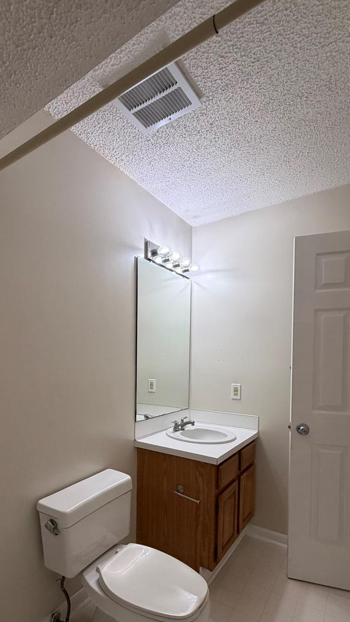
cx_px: 132
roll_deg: -1.2
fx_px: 313
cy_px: 371
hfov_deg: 57.7
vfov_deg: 88.5
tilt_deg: -2.8
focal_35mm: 19
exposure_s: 1/120
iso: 160
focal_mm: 2.22
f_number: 2.2
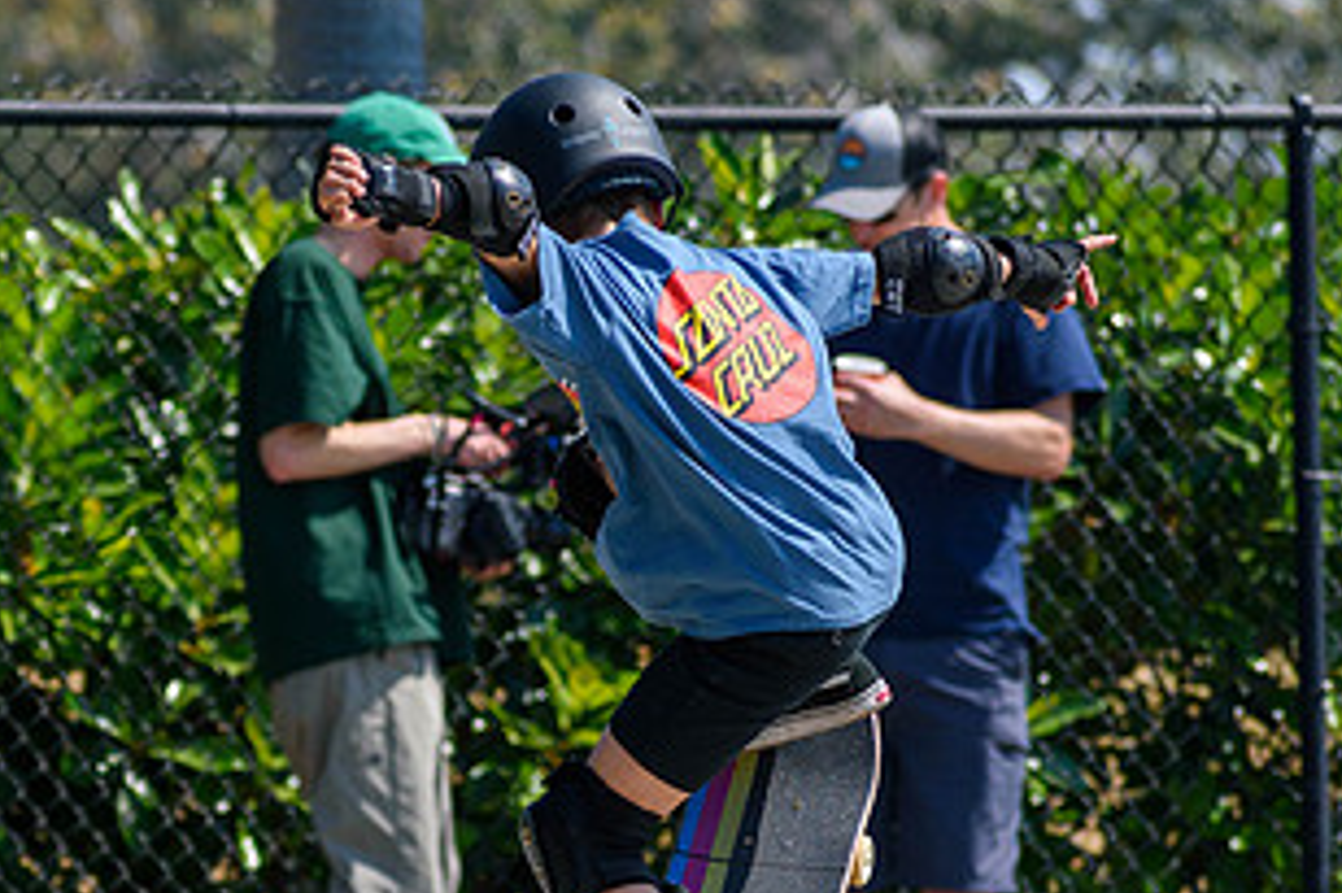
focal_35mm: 565
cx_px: 370
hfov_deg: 3.7
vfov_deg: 2.4
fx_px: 21050
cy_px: 782
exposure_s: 1/2000
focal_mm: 200
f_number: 5.6
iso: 320
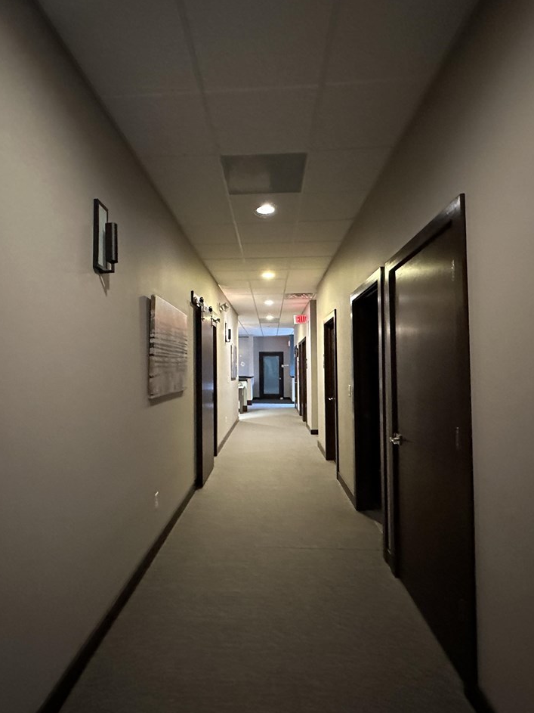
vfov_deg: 84.7
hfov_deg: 68.6
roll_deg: +0.2
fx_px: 391
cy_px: 354
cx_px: 245
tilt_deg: +2.0
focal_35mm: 19
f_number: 2.2
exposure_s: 1/30
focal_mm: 2.22
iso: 1250
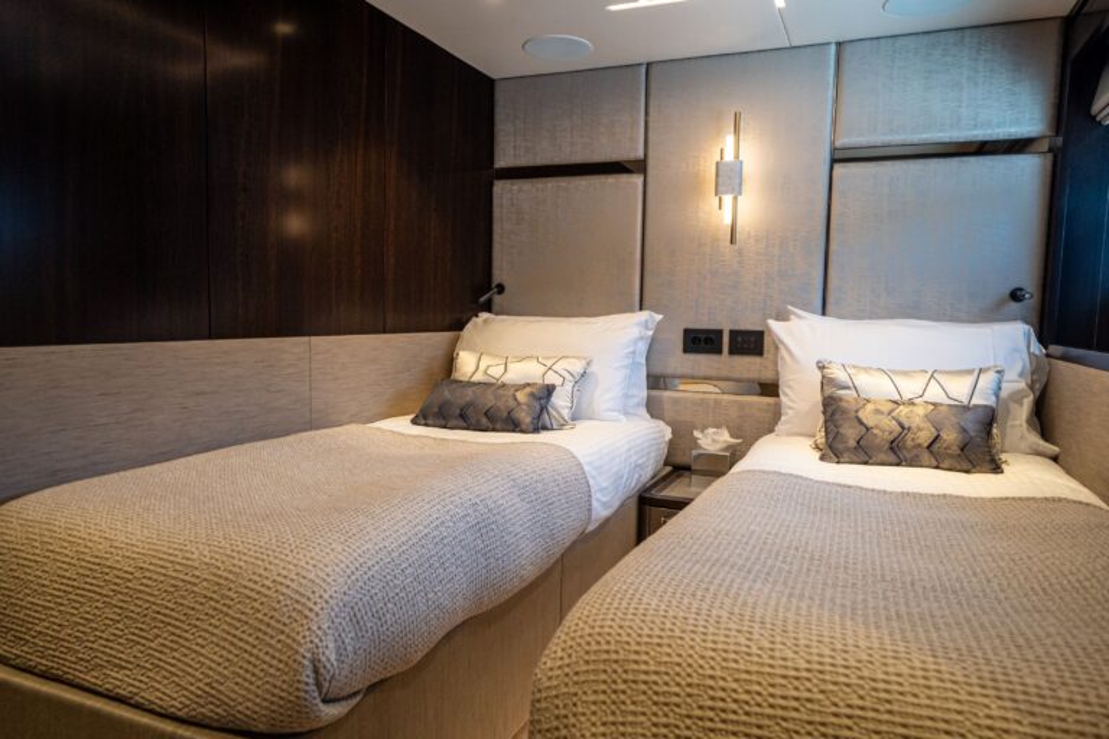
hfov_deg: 73.7
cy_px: 370
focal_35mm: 24
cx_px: 554
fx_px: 741
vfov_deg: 53.1
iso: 400
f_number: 3.5
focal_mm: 15.8
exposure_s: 1/50
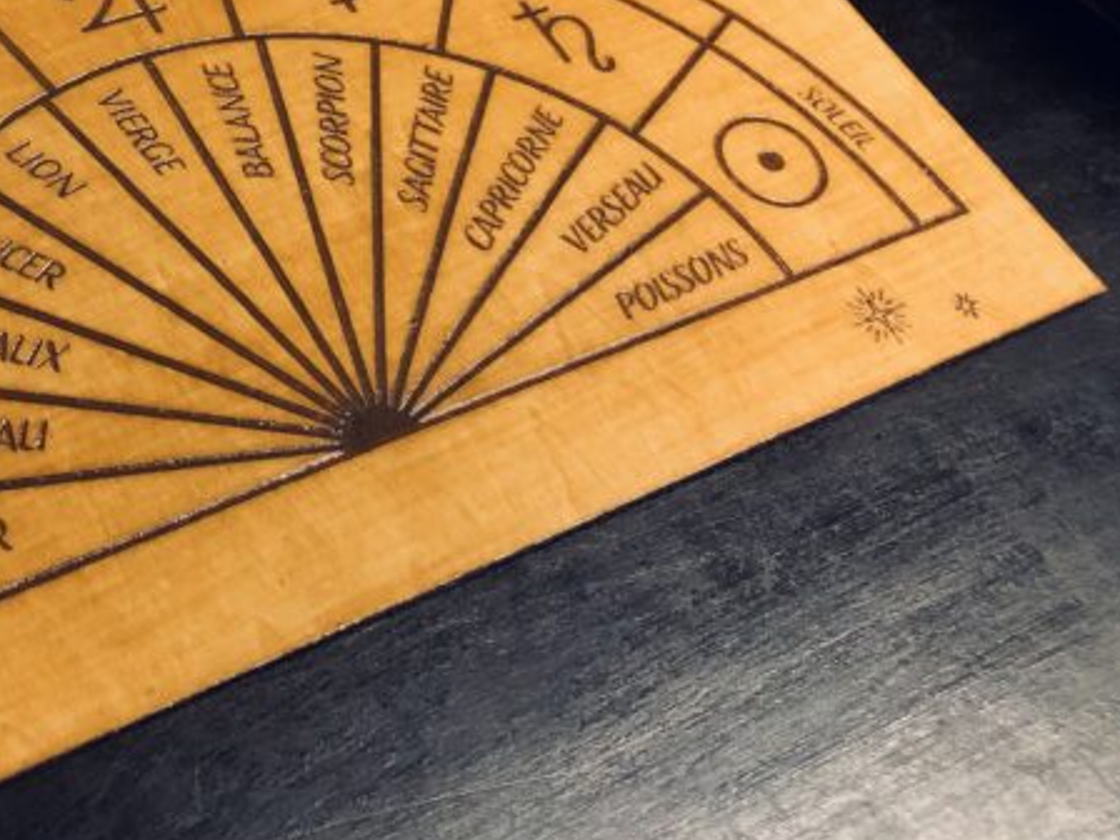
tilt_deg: -55.4
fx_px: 1618
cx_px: 155
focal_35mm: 50
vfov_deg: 28.9
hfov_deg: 36.3
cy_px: 262
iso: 100
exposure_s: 1/4
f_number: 1.8
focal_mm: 3.99
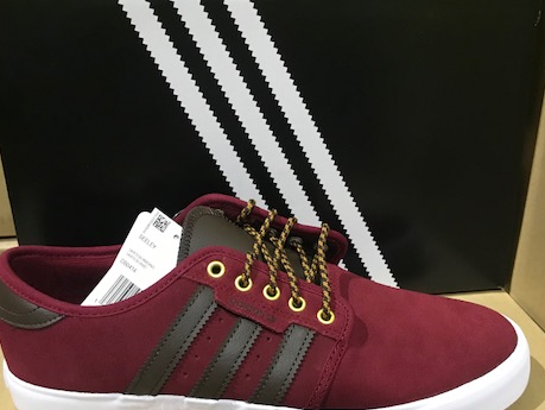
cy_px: 267
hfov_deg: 47.8
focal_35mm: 39
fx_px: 615
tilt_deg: -27.3
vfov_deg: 36.6
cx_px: 275
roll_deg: -0.2
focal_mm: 3.99
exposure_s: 1/13
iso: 100
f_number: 1.8
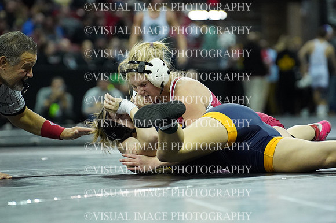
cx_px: 168
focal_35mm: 225
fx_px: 2099
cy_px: 112
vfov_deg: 6.1
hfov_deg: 9.2
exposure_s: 1/1250
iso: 6400
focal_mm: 150
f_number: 2.8
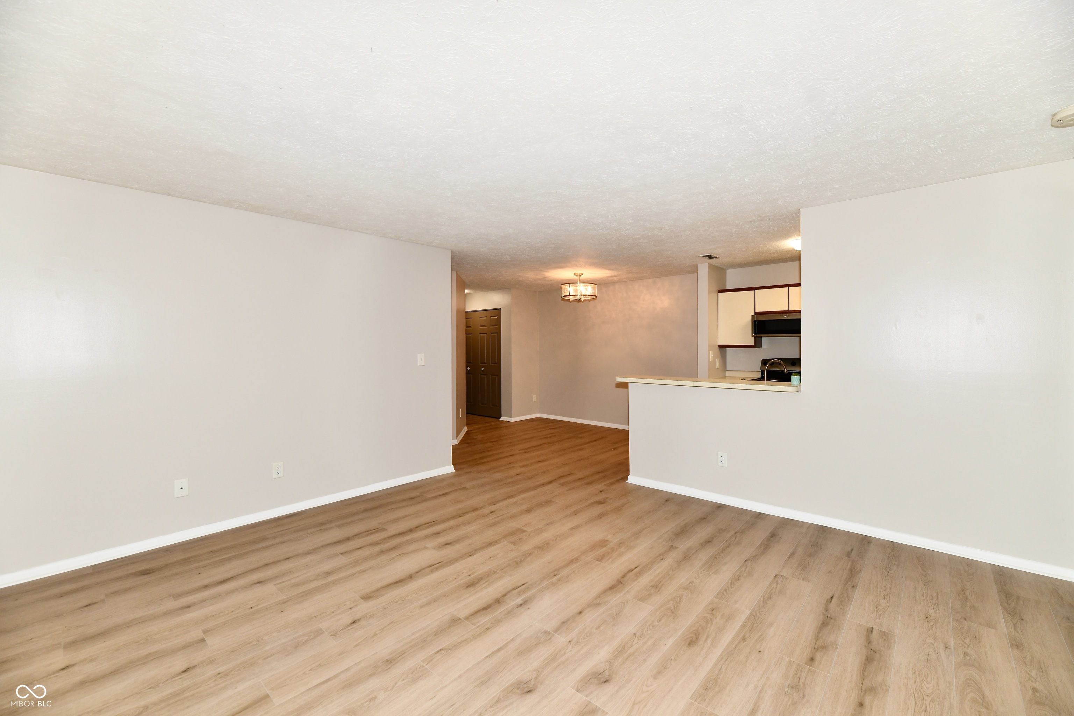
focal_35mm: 14
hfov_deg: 104.3
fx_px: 418
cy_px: 358
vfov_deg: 81.2
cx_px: 537
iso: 640
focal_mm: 14
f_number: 6.3
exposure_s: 1/60
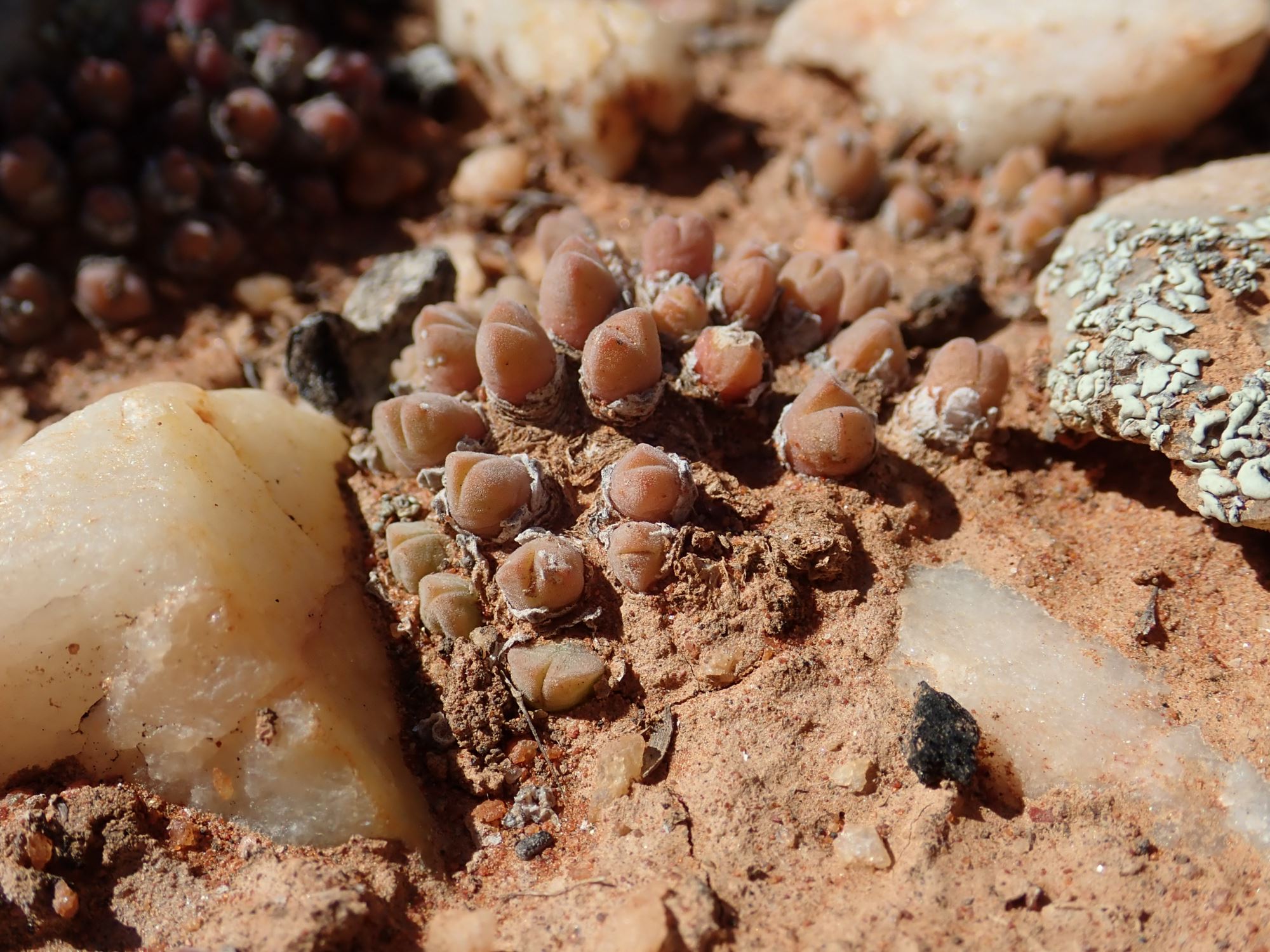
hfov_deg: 43.9
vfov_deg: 33.6
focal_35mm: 43
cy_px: 476
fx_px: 1578
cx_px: 635
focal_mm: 7.86
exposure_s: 1/1000
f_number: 4
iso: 100
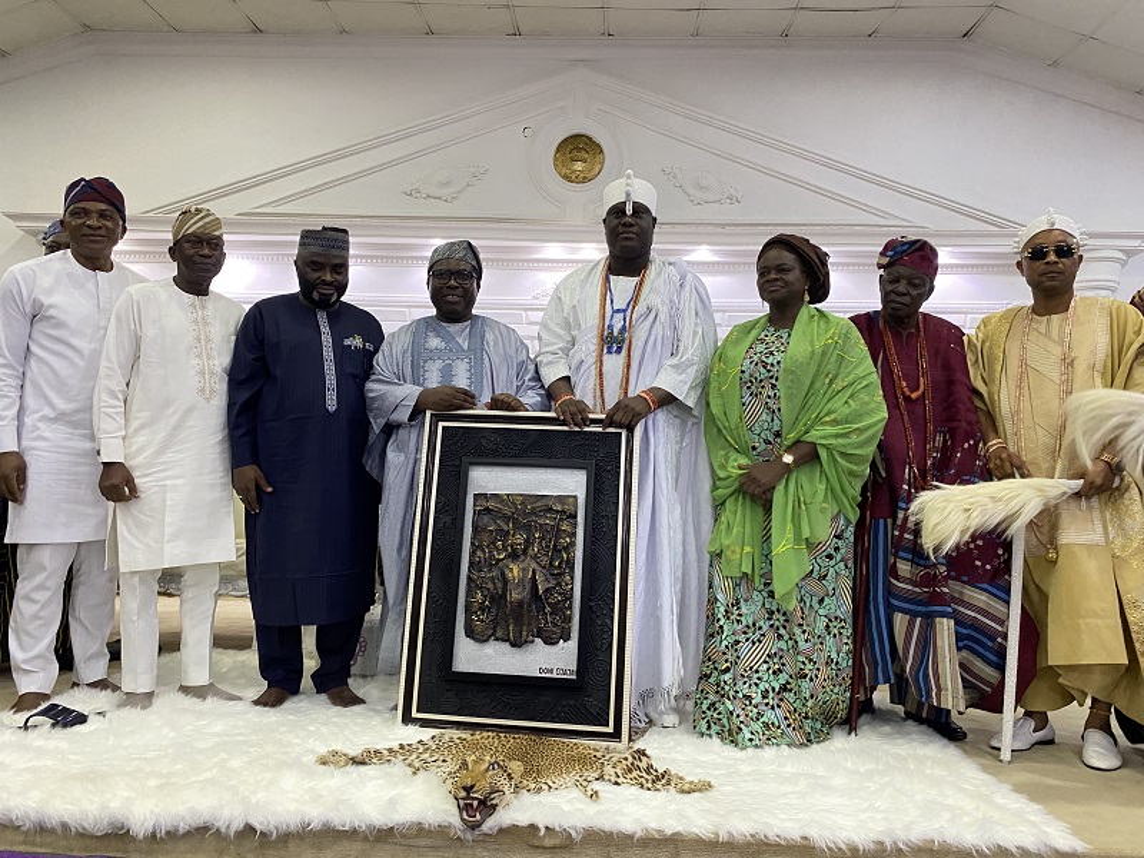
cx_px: 572
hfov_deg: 67.3
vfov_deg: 53.1
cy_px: 429
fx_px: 859
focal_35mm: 26
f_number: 1.8
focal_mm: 4.25
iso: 320
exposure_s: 1/60
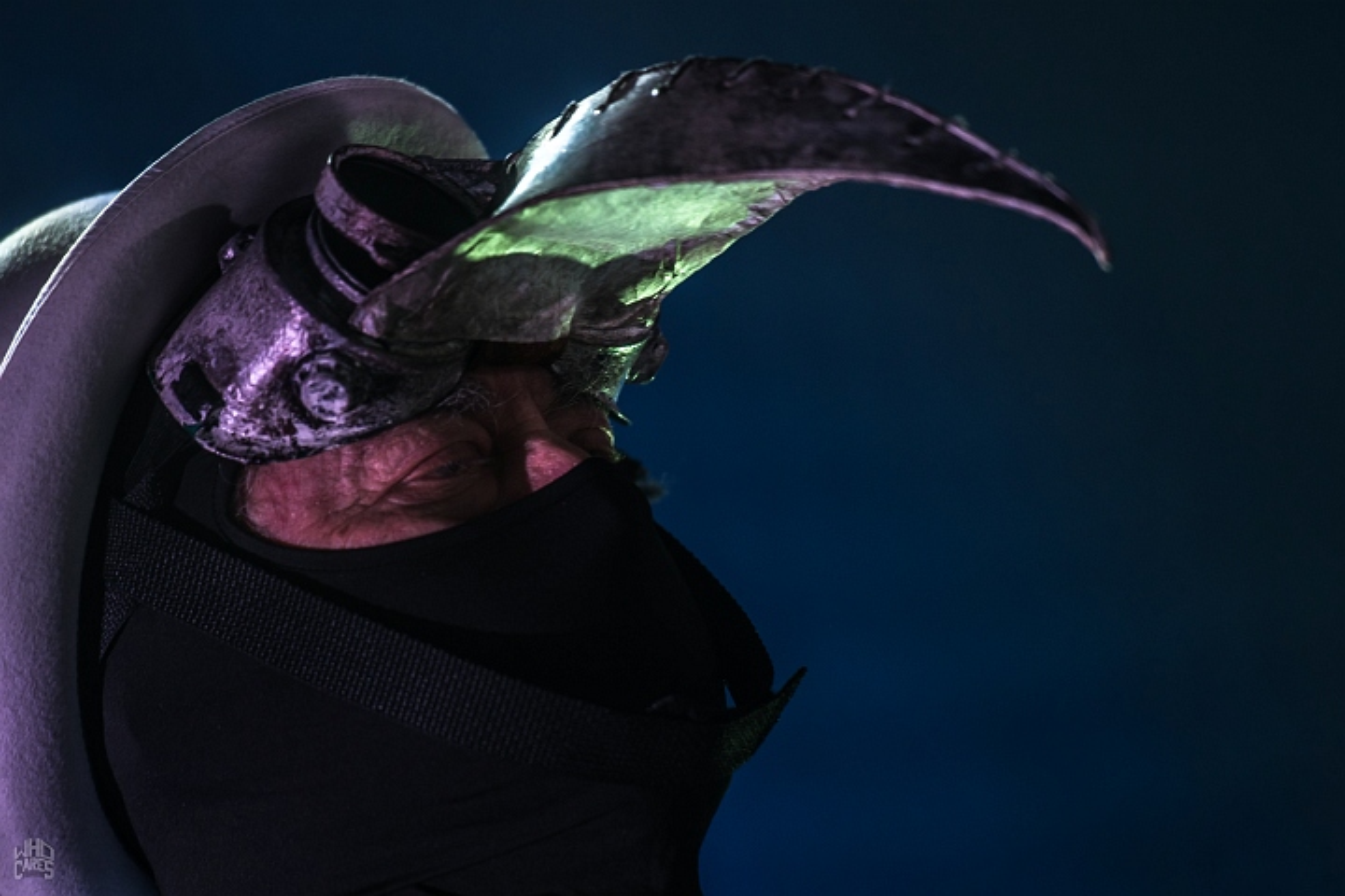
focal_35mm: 300
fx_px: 11207
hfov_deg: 6.9
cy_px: 448
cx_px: 672
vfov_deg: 4.6
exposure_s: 1/80
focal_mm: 200
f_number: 2.8
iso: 250
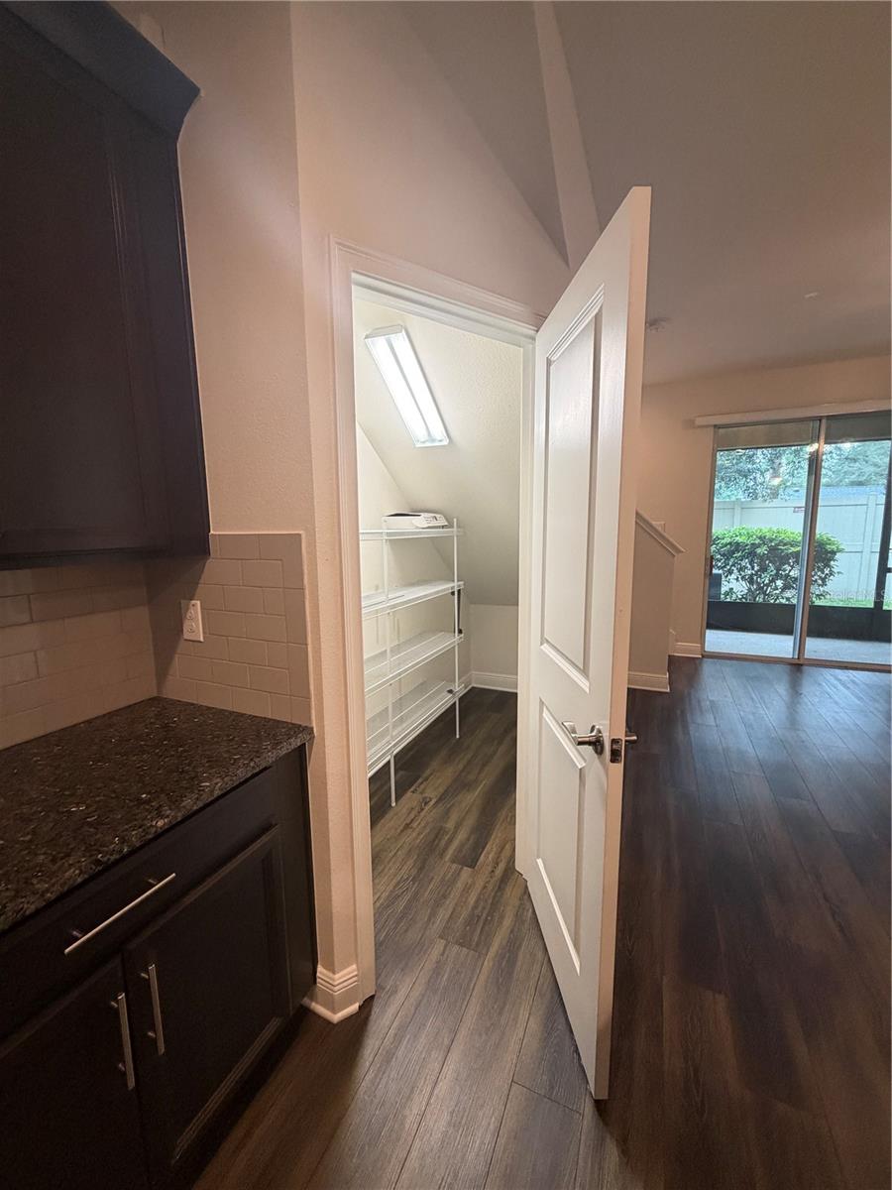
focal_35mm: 14
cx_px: 446
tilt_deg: -7.0
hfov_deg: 85.7
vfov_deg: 102.1
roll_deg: +0.7
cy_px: 595
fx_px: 481
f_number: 2.2
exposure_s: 1/60
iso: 250
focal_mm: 2.22
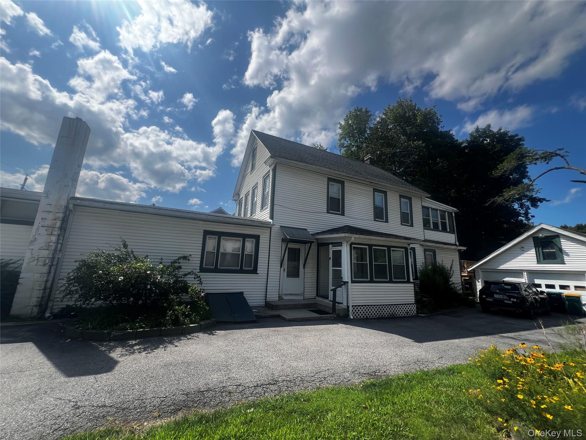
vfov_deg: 89.9
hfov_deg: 106.2
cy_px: 220
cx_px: 293
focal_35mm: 13
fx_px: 220
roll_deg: -2.0
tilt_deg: +12.5
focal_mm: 1.57
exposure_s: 1/1845
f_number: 1.8
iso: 32
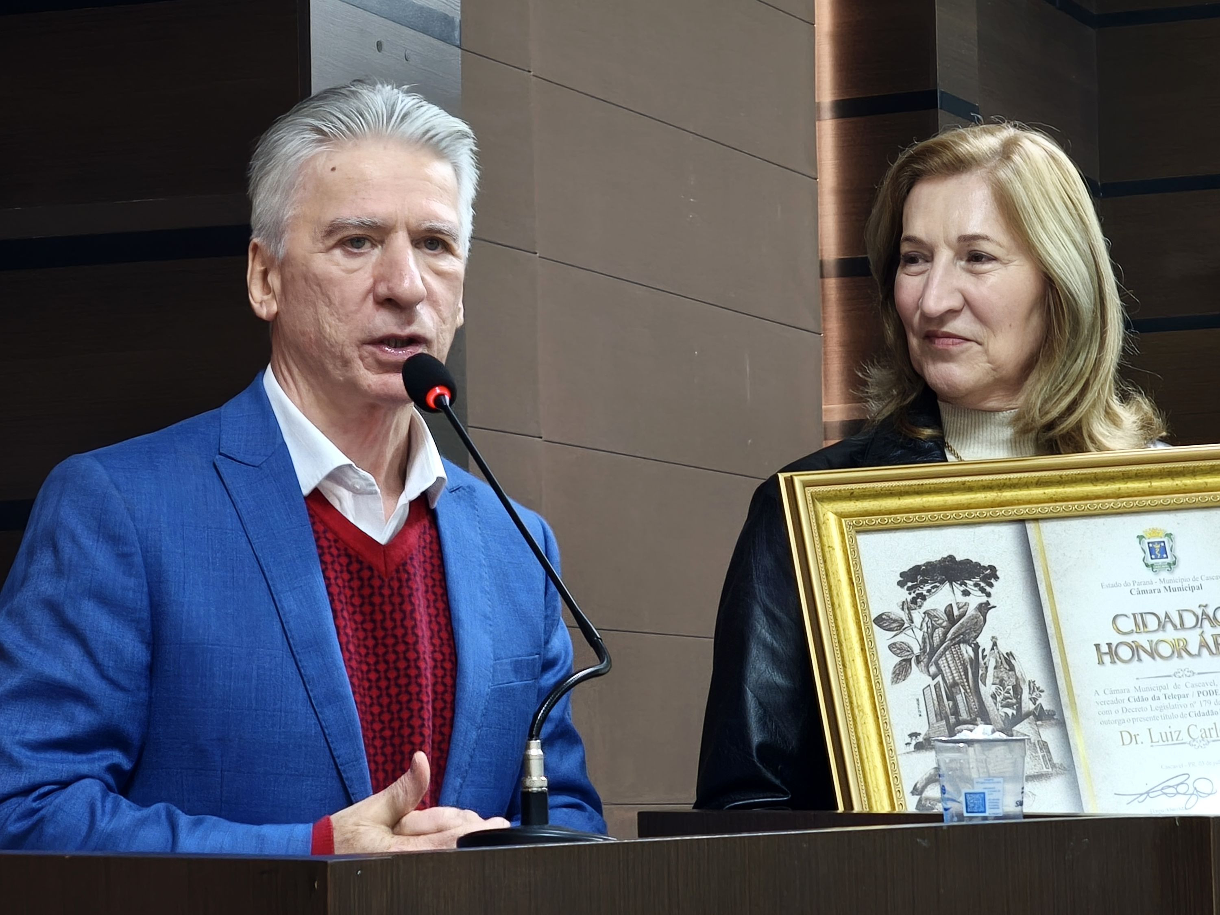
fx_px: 4229
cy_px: 458
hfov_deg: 16.4
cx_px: 610
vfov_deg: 12.3
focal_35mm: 120
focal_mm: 8.8
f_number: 2
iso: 1250
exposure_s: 1/60
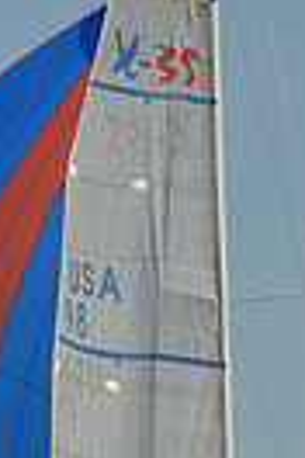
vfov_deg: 6.7
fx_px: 3914
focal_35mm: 308
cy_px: 444
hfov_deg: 4.5
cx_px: 140
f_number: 8
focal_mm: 70
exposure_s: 1/1250
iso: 200
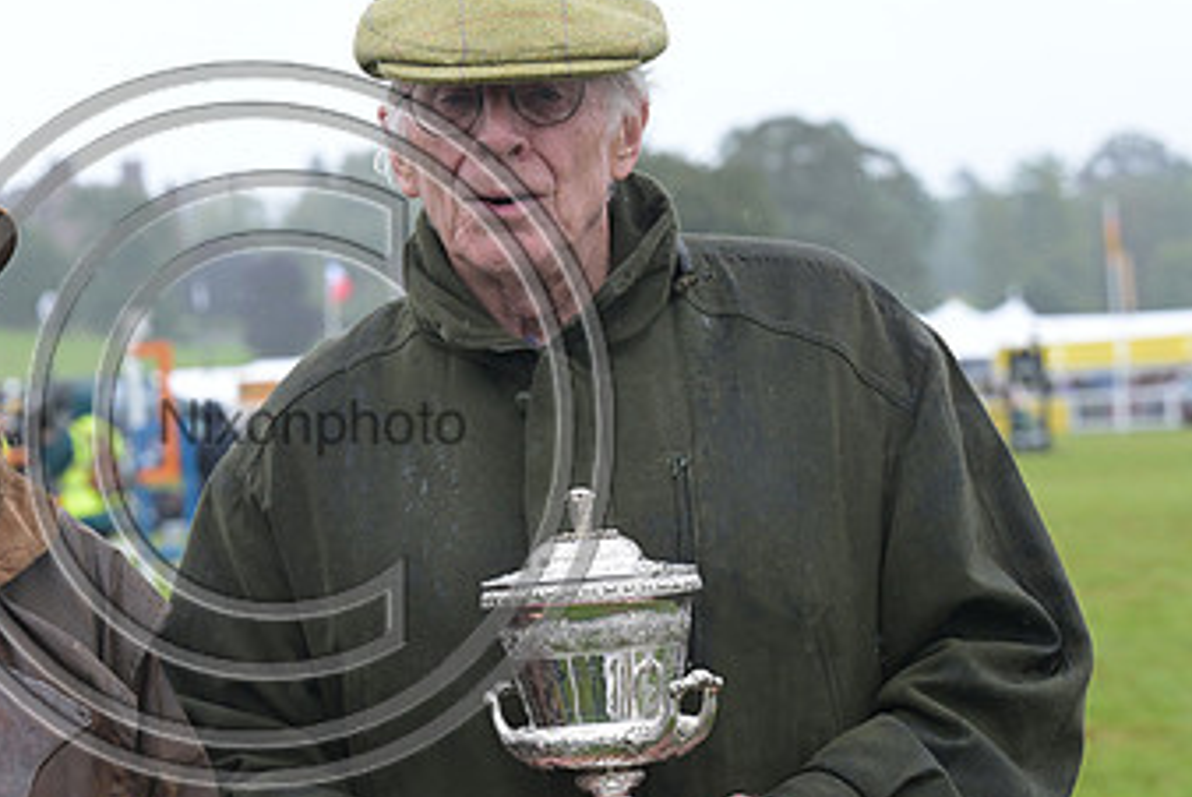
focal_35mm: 120
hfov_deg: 16.9
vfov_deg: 11.4
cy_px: 376
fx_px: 3977
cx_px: 212
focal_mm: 70
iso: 900
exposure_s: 1/800
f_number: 5.6
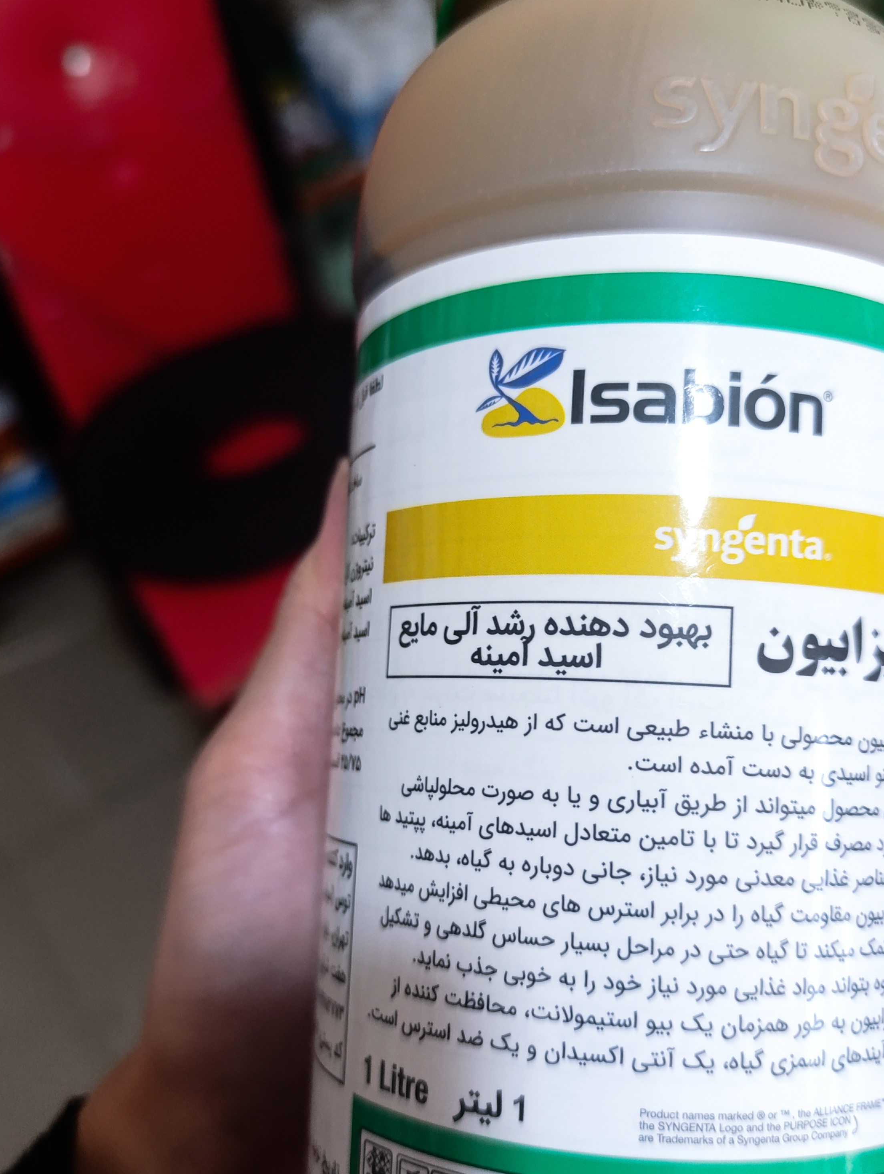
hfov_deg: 44.1
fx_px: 1087
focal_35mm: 32
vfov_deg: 56.7
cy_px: 635
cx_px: 516
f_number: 1.6
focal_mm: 6.14
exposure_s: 1/100
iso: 1000
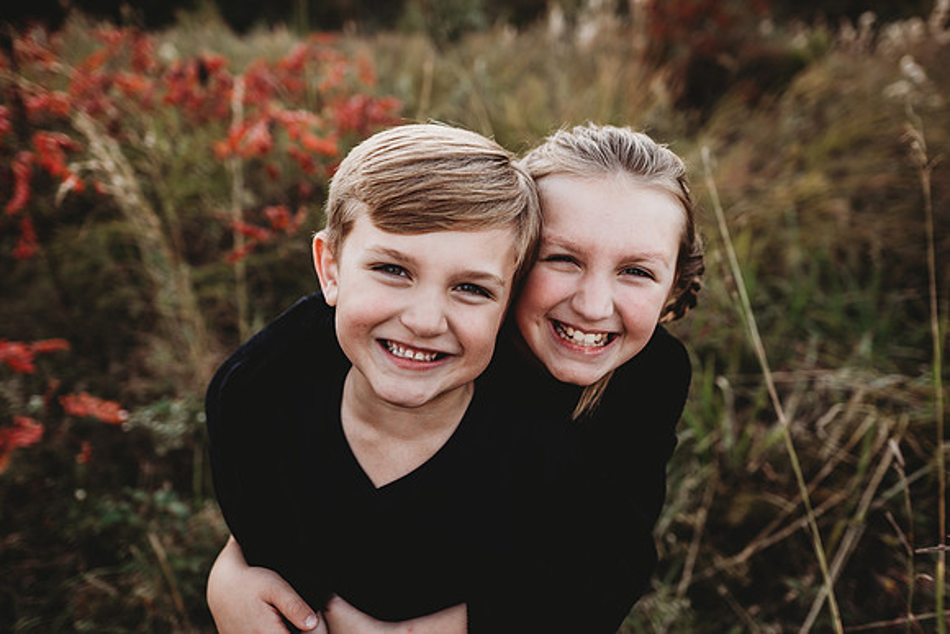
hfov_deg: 73.7
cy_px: 317
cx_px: 475
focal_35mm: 24
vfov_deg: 53.2
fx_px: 633
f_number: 2.5
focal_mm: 24
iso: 100
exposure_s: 1/125
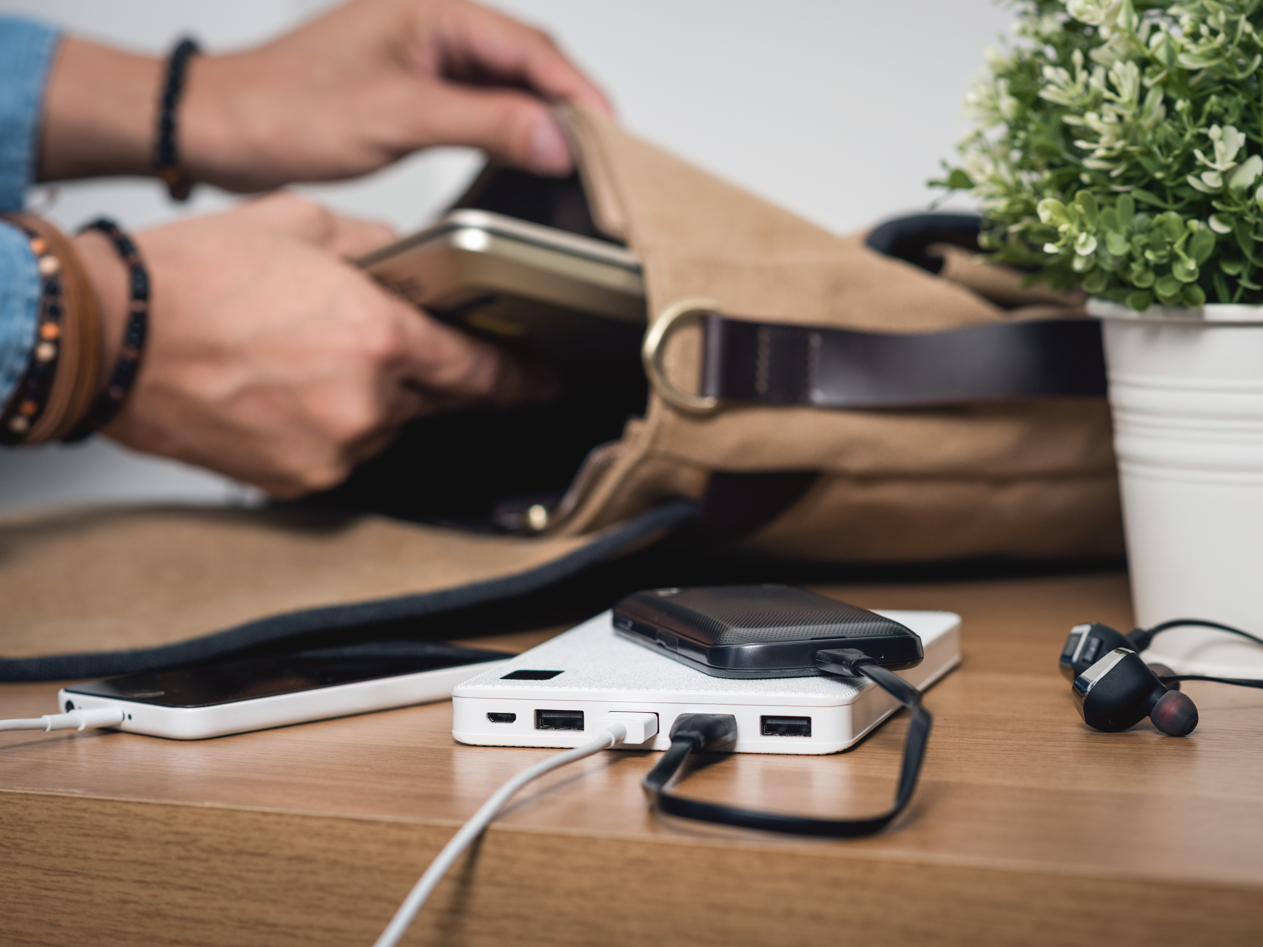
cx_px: 666
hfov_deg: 21.3
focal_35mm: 92
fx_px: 3357
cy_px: 474
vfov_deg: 16.1
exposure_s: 1/160
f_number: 5
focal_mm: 85
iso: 280
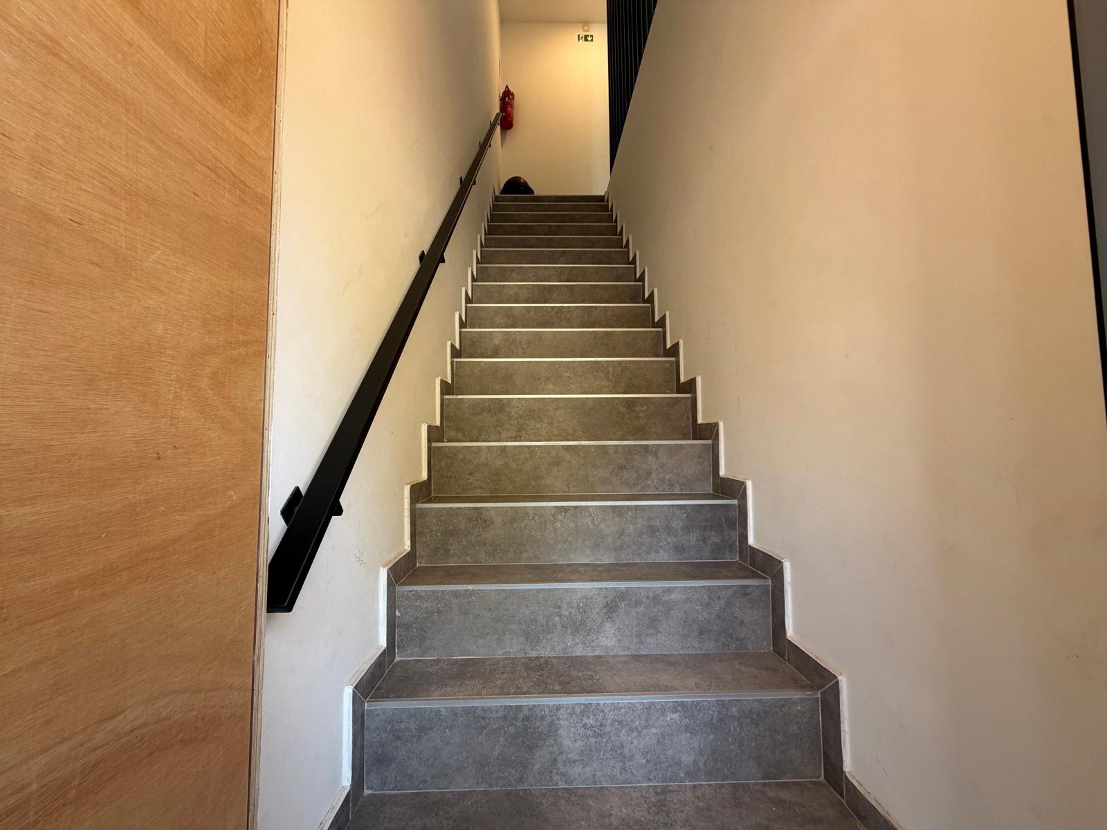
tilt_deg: +3.8
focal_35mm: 14
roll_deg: +0.6
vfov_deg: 85.7
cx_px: 554
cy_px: 415
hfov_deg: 102.1
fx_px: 448
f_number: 2.2
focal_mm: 2.22
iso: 200
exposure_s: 1/121
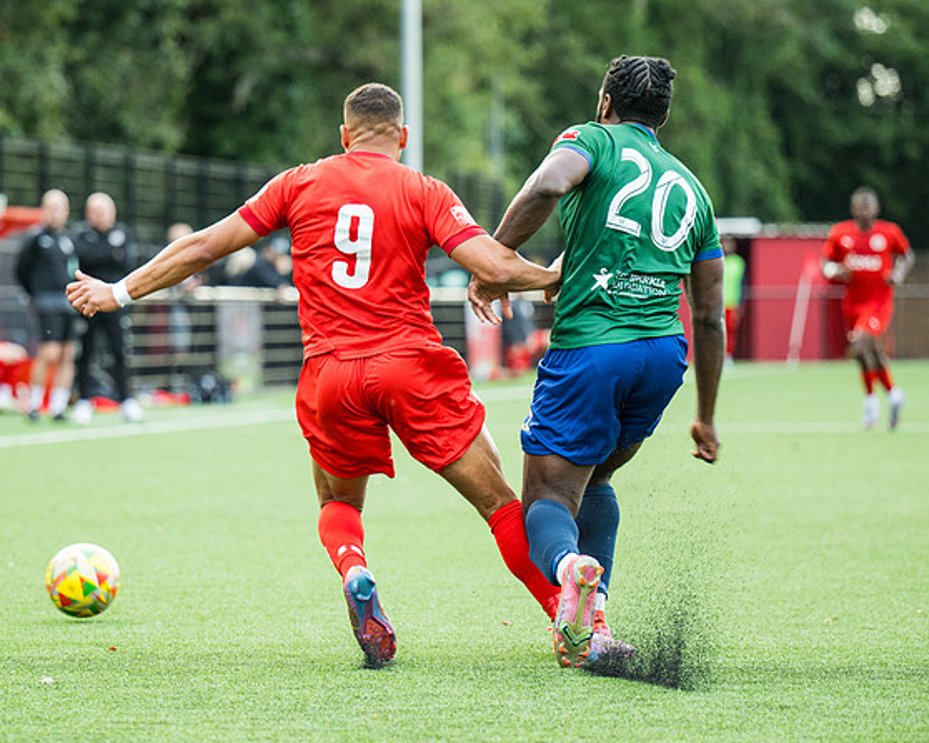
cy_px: 425
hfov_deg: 7.7
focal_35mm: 250
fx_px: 6871
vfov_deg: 6.2
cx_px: 327
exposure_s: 1/400
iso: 800
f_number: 2.8
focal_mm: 135
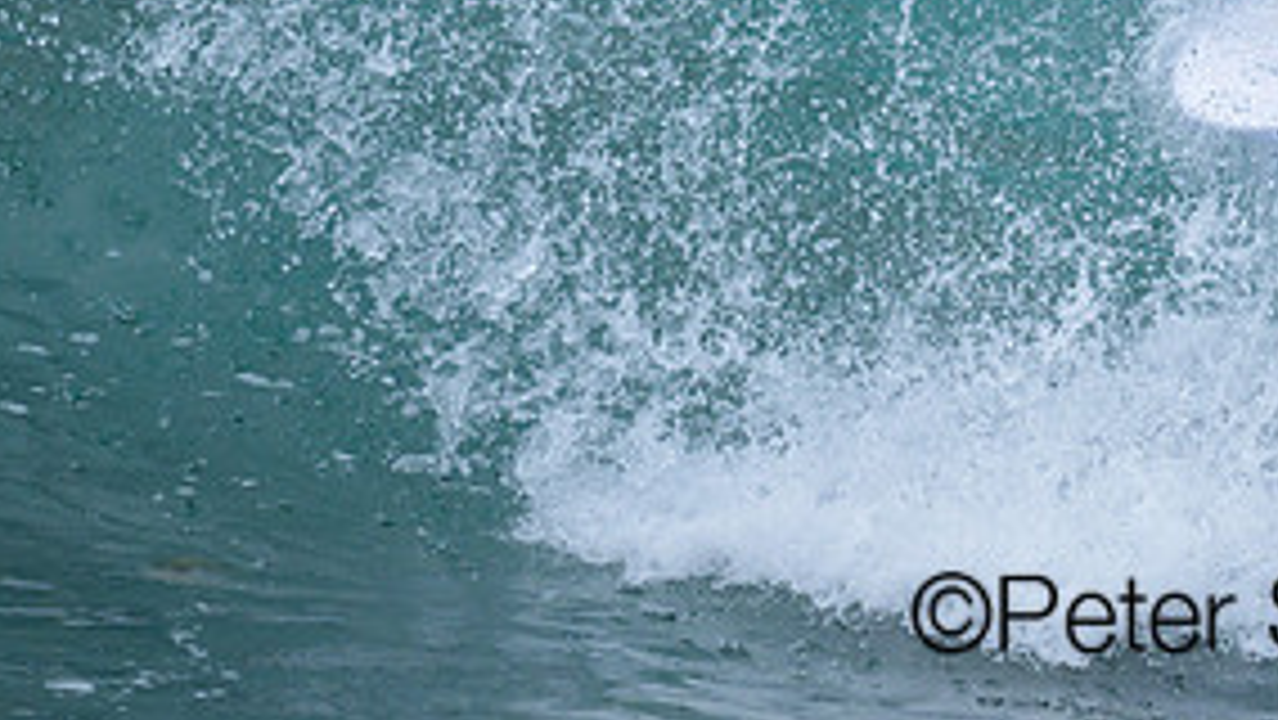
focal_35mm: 2158
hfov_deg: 1.0
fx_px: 73157
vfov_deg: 0.6
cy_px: 5
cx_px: 1598
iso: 450
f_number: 6.3
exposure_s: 1/2000
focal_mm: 800
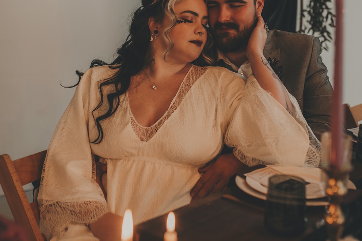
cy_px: 73
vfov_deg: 25.3
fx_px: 533
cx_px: 182
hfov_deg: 37.5
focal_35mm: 53
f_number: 2
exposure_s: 1/160
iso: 500
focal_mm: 35
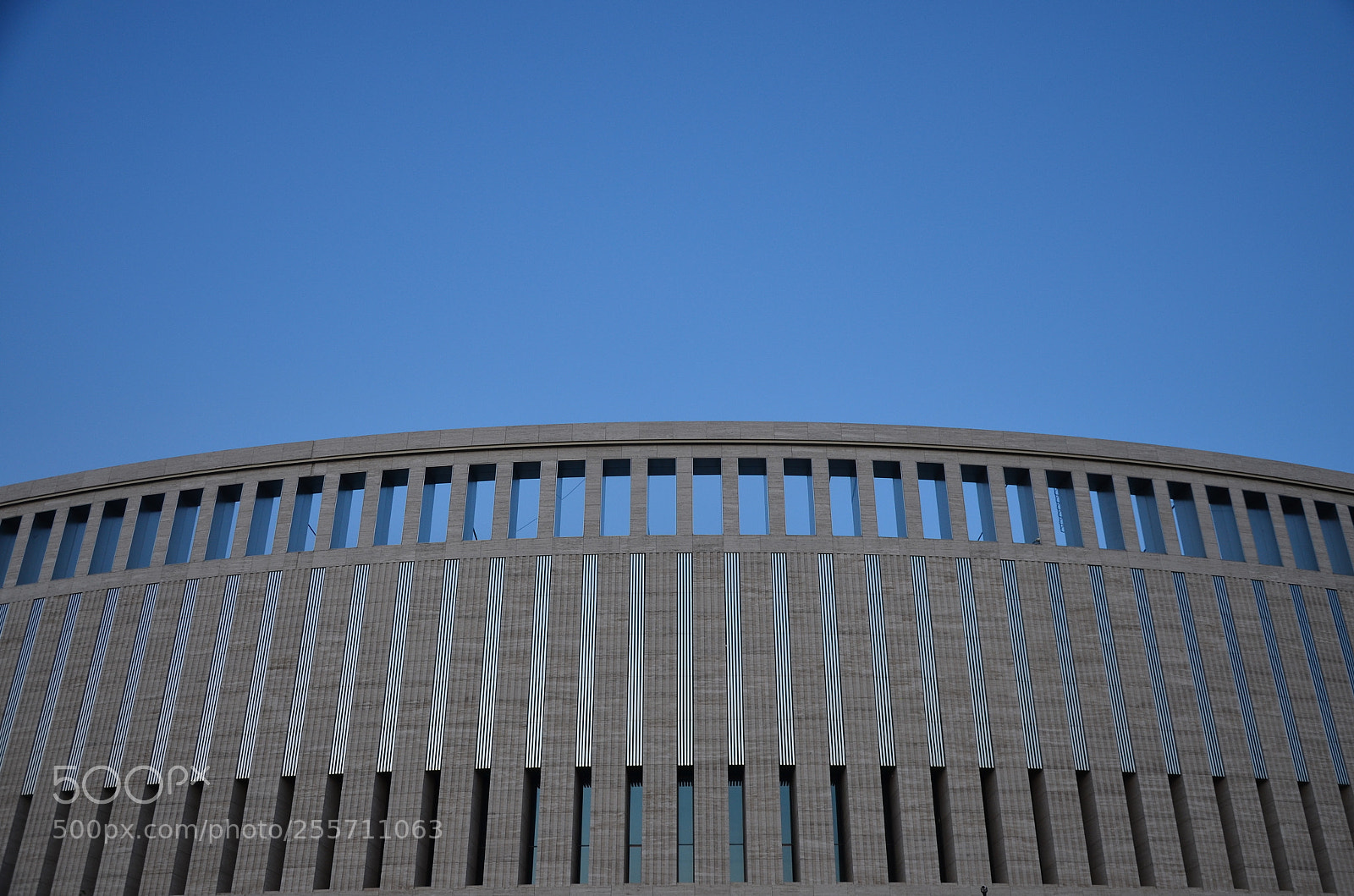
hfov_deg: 53.2
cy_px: 448
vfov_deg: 36.7
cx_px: 677
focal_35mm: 36
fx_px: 1351
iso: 200
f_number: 4
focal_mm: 24
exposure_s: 1/60
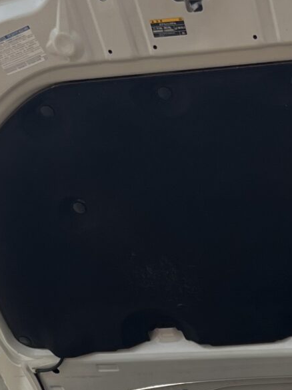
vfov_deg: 15.3
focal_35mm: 114
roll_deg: +0.0
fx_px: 1282
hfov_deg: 12.8
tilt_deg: -6.3
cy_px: 660
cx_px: 294
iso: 50
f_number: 1.6
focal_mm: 5.1
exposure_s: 1/1992
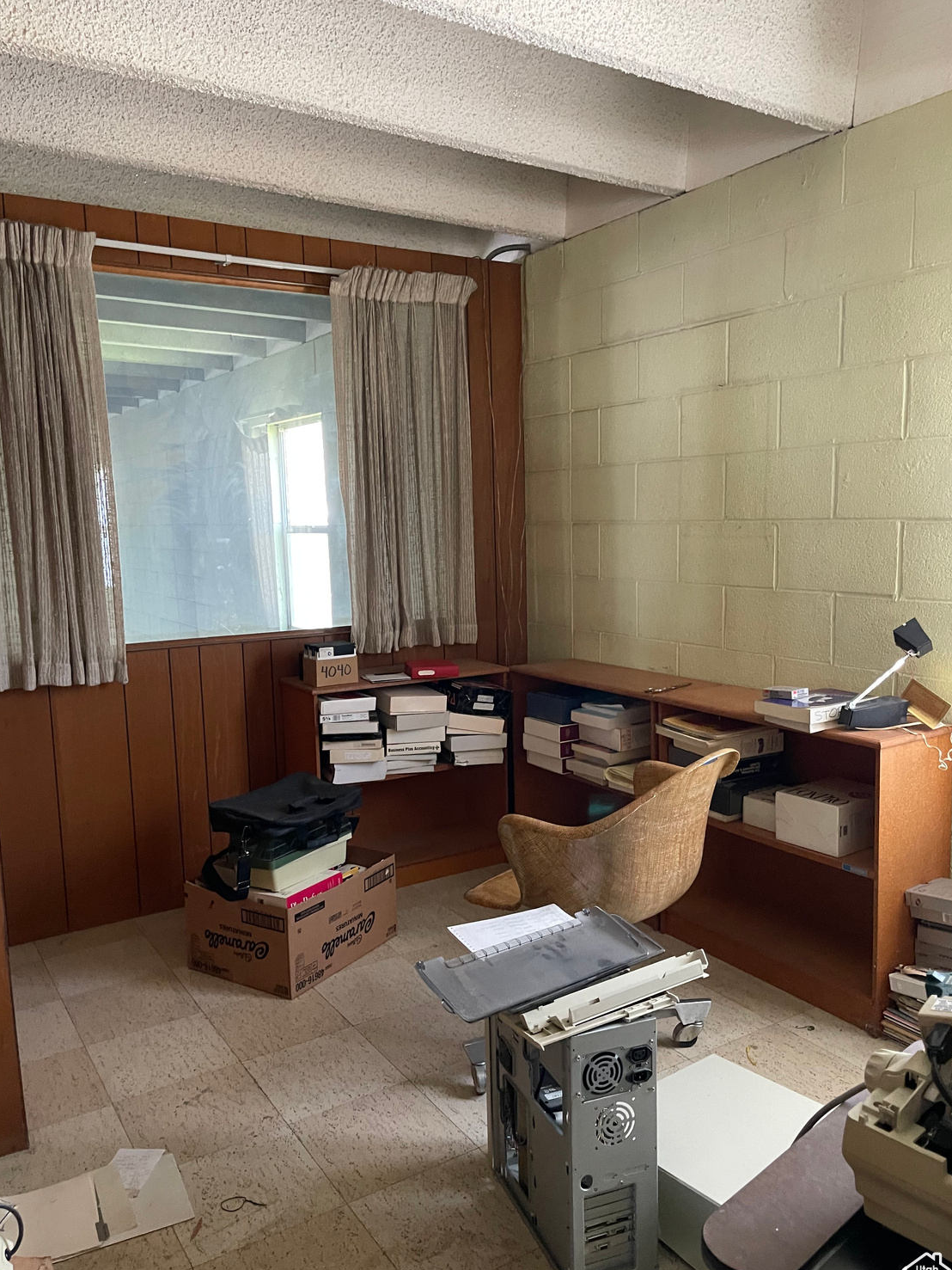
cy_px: 653
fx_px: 953
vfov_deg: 67.3
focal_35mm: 26
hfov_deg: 53.1
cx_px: 470
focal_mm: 5.1
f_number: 1.6
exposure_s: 1/44
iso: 500
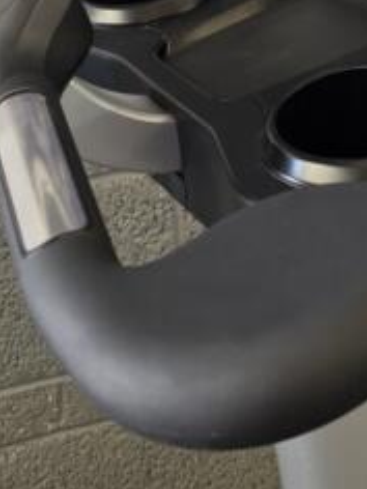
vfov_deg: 21.7
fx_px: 1103
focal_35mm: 78
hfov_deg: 18.7
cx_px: 303
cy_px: -205
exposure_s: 1/120
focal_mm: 6.5
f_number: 1.4
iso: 400
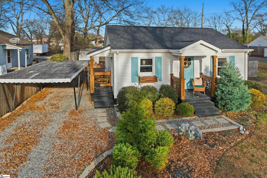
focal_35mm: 22
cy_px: 89
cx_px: 134
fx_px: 163
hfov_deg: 78.6
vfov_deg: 57.2
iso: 130
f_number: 2.8
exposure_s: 1/350
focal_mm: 8.4
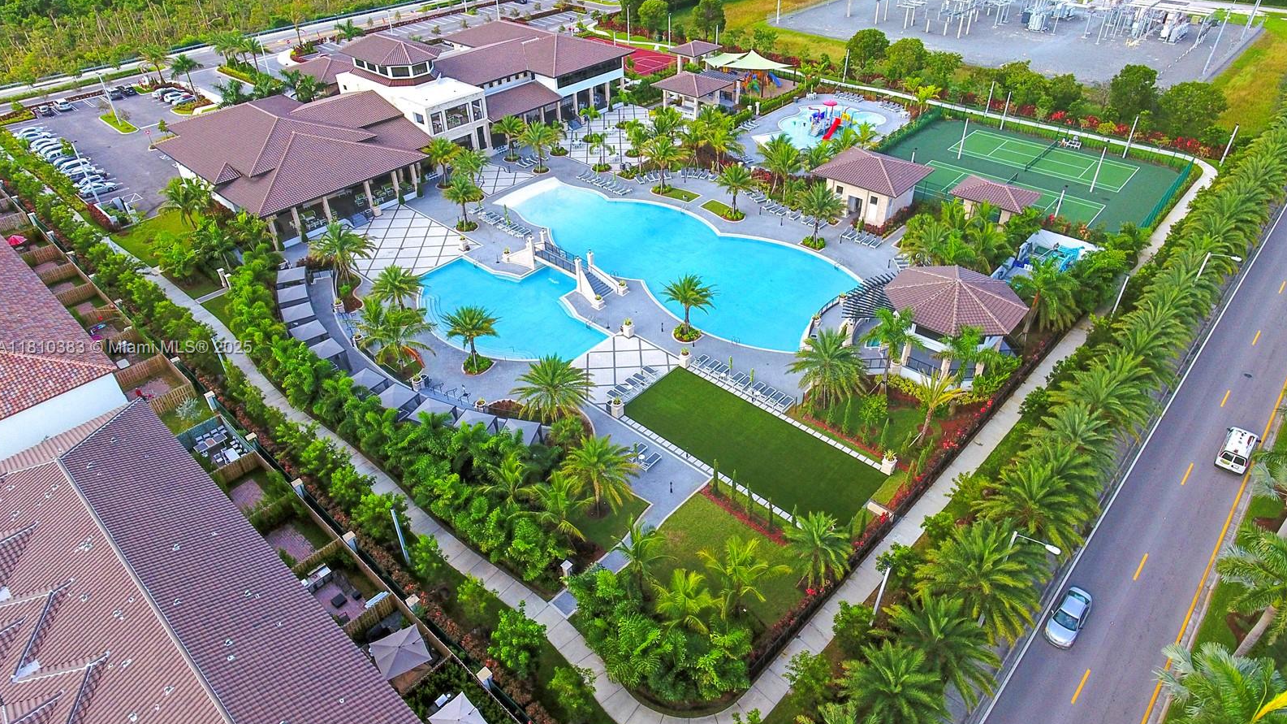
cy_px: 349
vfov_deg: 51.4
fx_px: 751
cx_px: 642
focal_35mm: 22
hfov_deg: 81.2
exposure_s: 1/500
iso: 100
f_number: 2.8
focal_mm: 3.61
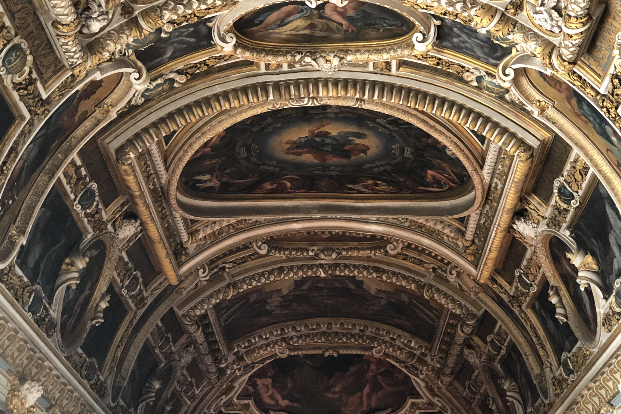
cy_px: 98
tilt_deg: +23.9
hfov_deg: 26.6
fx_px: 1311
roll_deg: +0.5
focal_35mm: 76
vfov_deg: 17.8
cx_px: 304
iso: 160
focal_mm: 6
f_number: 2.4
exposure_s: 1/14
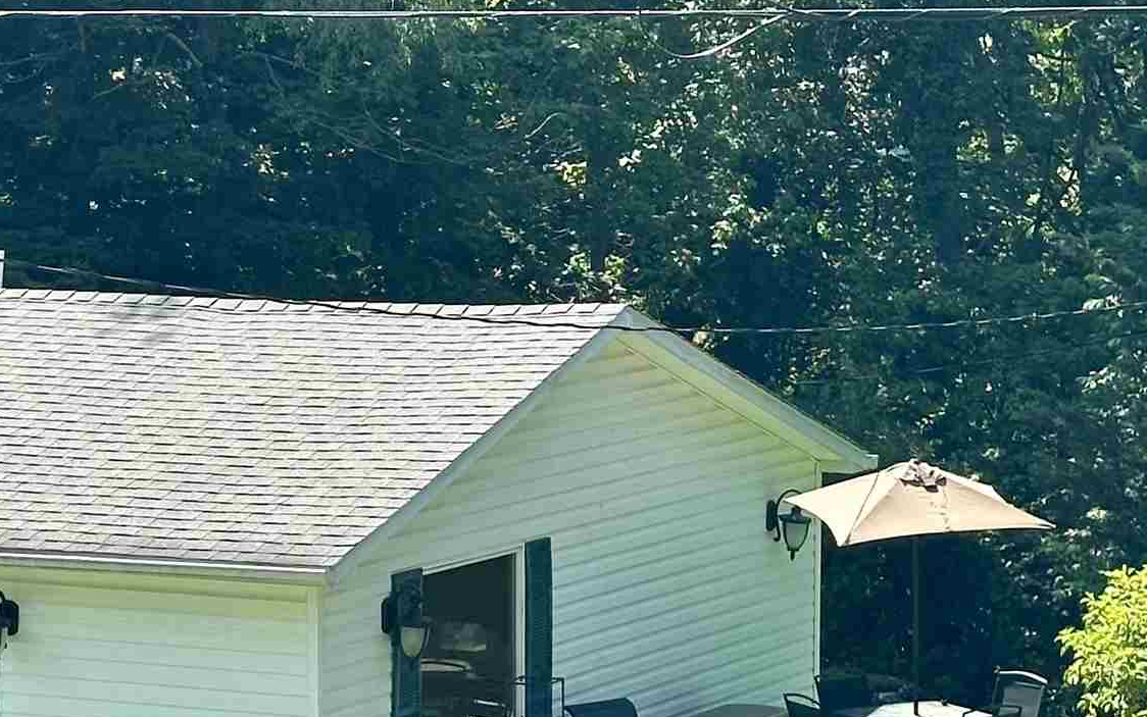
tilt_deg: -5.3
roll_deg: +0.5
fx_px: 4346
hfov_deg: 15.0
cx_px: 355
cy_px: 379
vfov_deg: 9.4
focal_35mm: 139
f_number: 1.78
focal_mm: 6.86
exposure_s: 1/1212
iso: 64
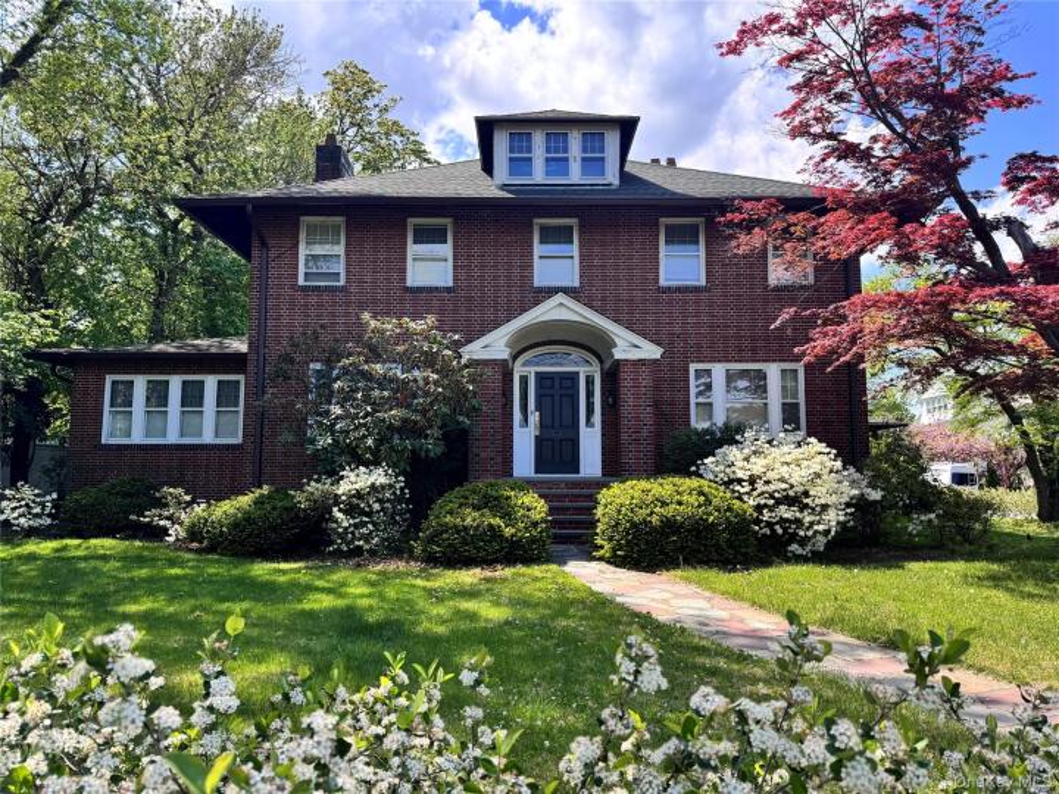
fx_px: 734
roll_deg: -0.6
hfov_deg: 71.6
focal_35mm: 24
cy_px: 397
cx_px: 530
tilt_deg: +6.3
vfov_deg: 56.8
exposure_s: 1/1094
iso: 80
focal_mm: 6.76
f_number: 1.78
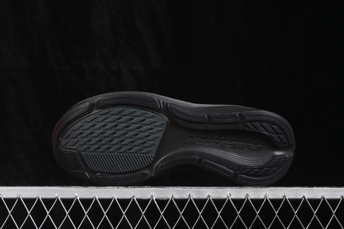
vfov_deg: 18.2
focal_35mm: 75
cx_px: 172
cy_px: 114
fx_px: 717
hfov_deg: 27.0
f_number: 6.3
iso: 160
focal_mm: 50
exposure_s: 1/60
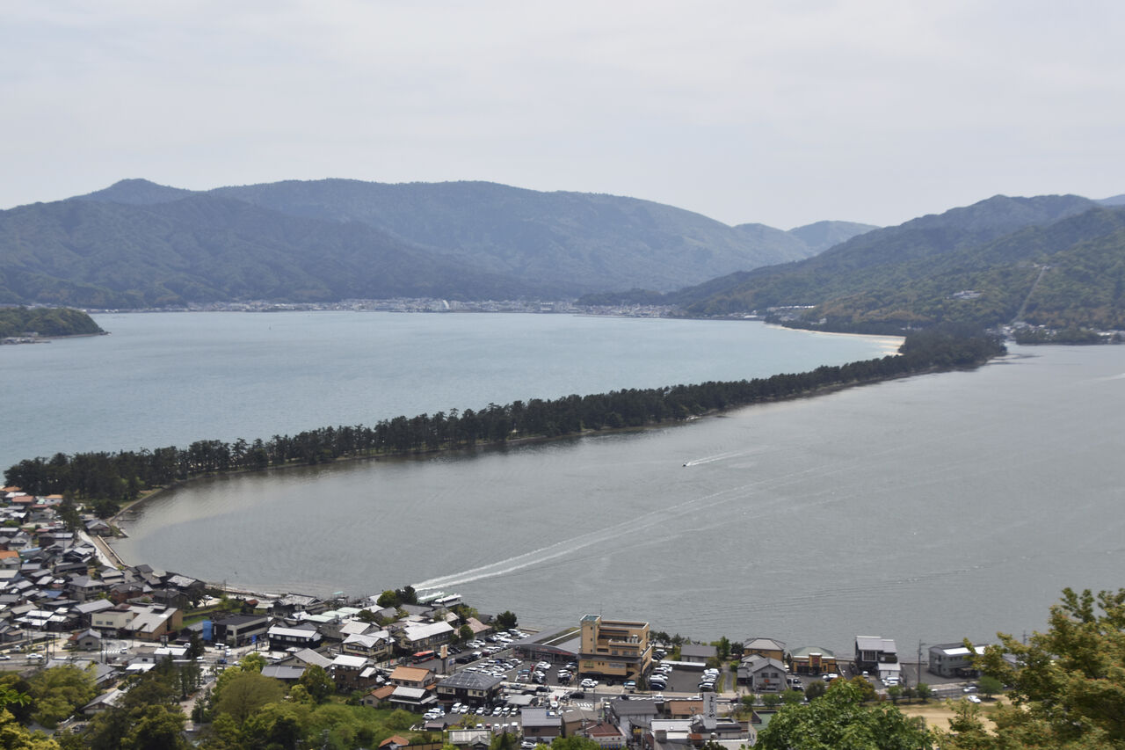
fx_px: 1640
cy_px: 375
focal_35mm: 52
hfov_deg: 37.9
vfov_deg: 25.7
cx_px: 562
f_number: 8
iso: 200
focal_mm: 35
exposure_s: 1/1000
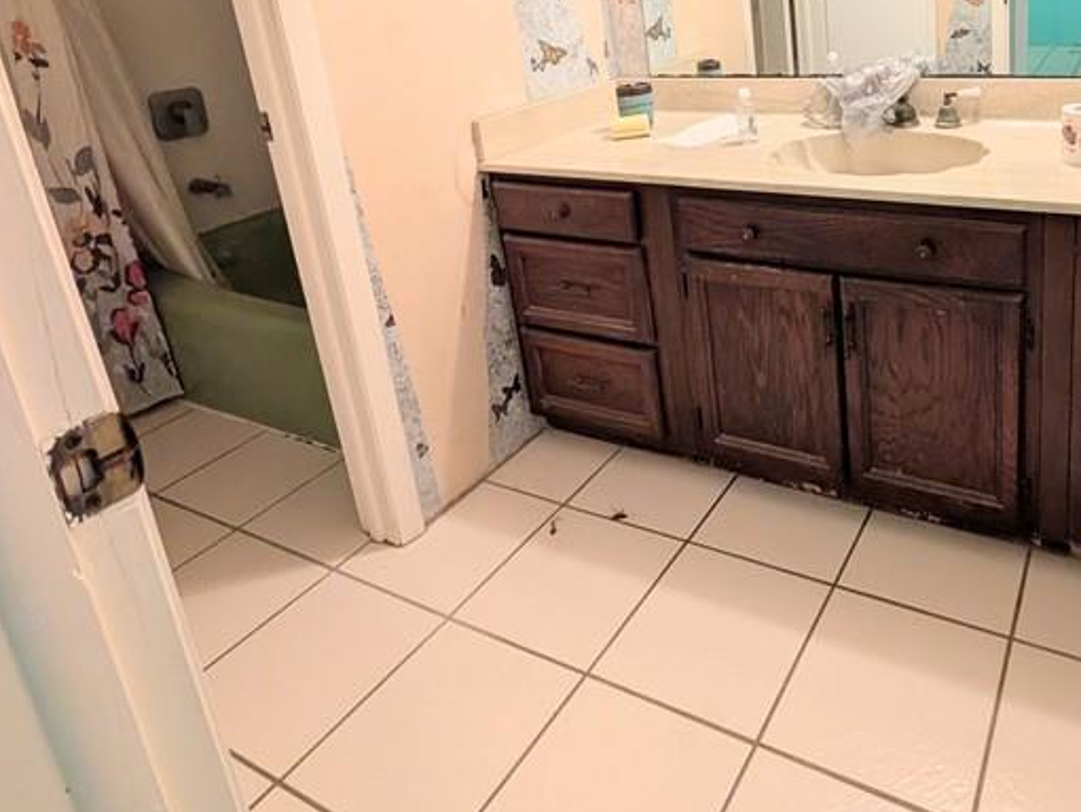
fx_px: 750
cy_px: 156
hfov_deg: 67.7
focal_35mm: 24
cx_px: 790
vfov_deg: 53.0
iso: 120
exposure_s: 1/60
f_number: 1.7
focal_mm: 2.02
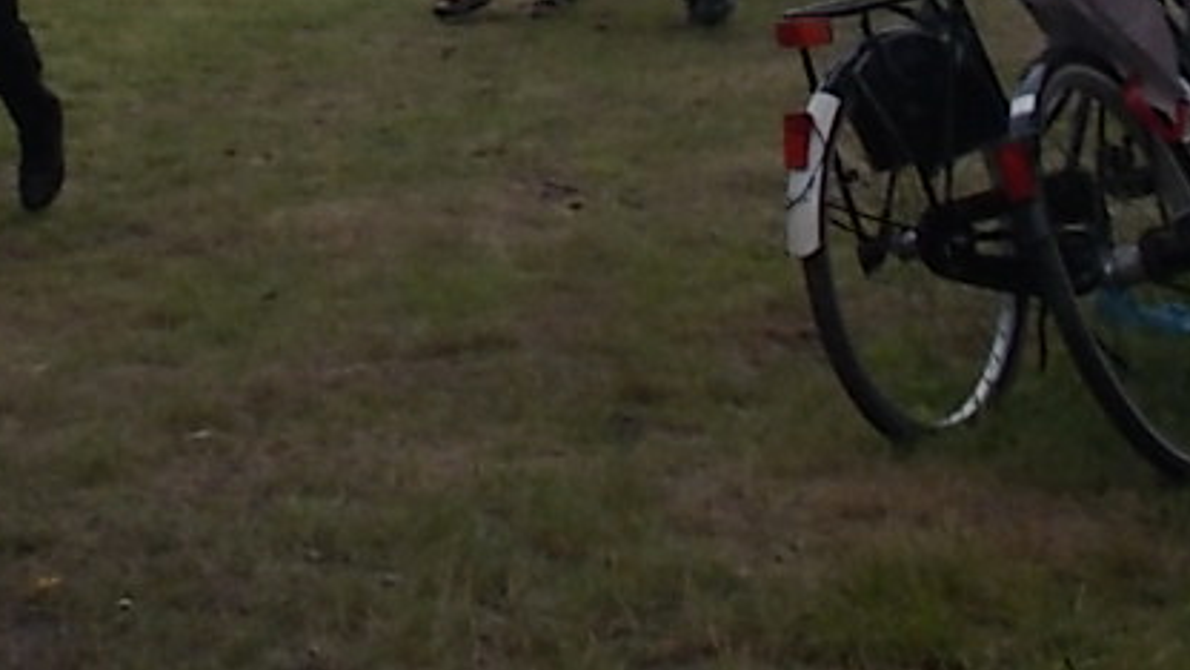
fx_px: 3439
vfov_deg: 10.3
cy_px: -659
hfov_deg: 19.2
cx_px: 97
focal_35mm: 109
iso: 80
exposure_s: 1/125
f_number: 8
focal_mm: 4.6
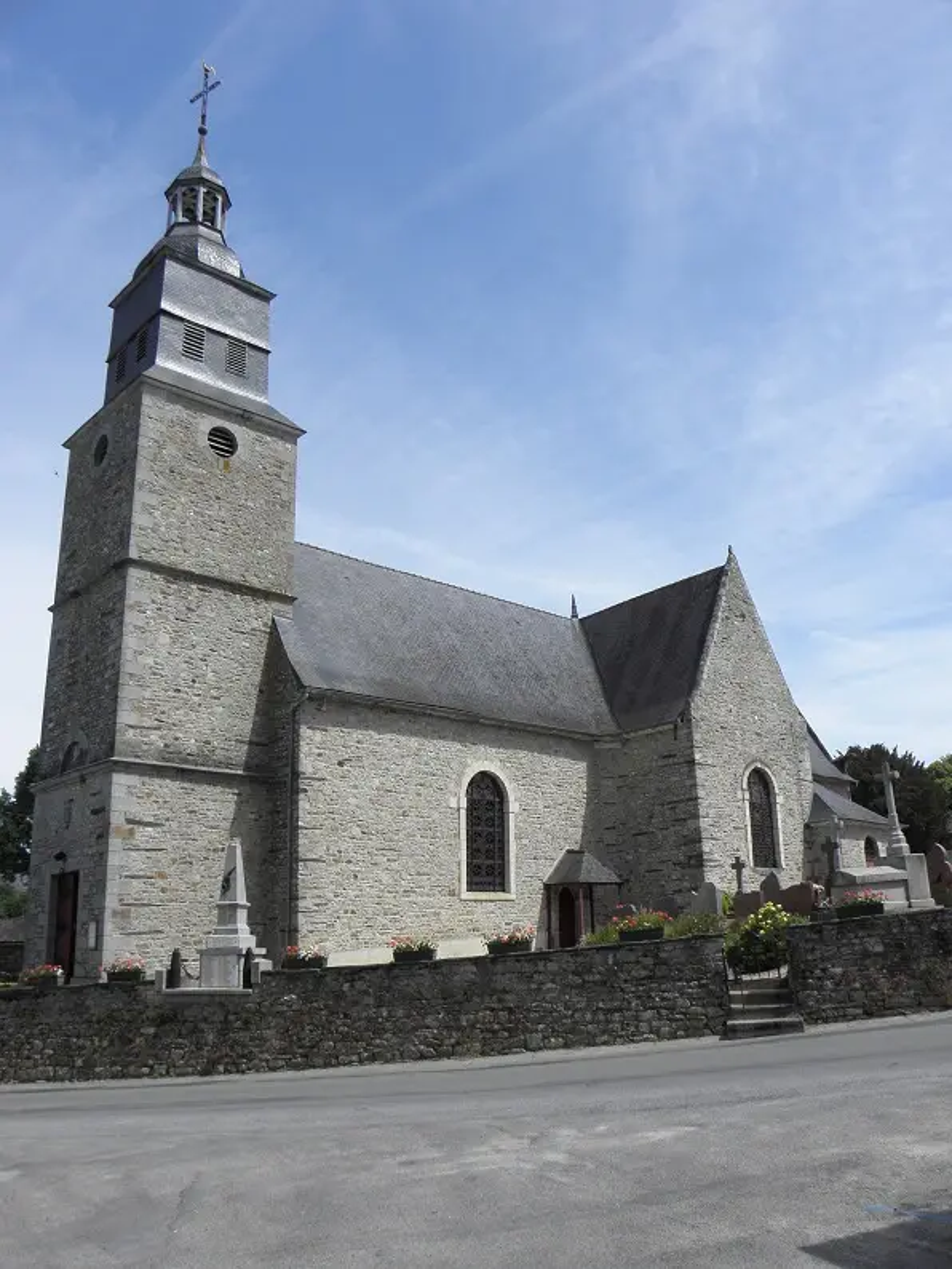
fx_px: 1063
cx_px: 476
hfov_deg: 48.3
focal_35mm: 29
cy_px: 634
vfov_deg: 61.6
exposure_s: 1/250
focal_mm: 5.16
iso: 64
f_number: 5.6
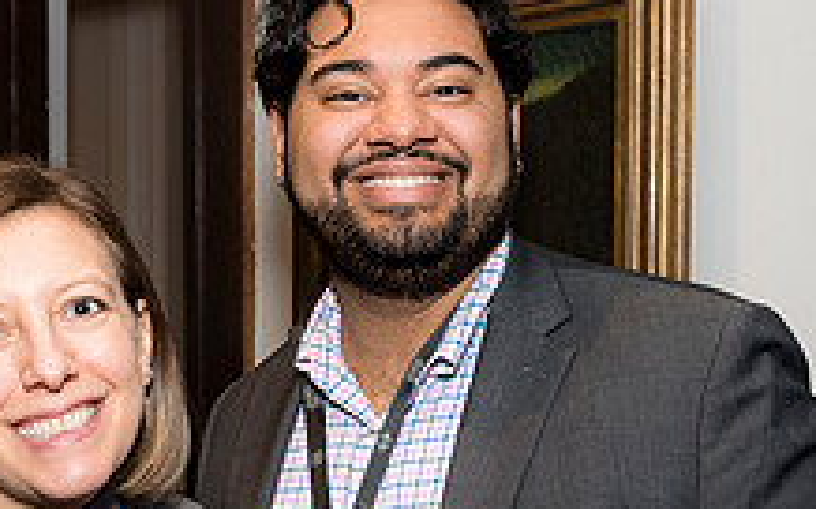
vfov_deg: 16.9
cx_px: 378
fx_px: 1689
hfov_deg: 27.1
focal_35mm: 76
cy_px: 479
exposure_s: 1/125
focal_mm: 24
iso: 800
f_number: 5
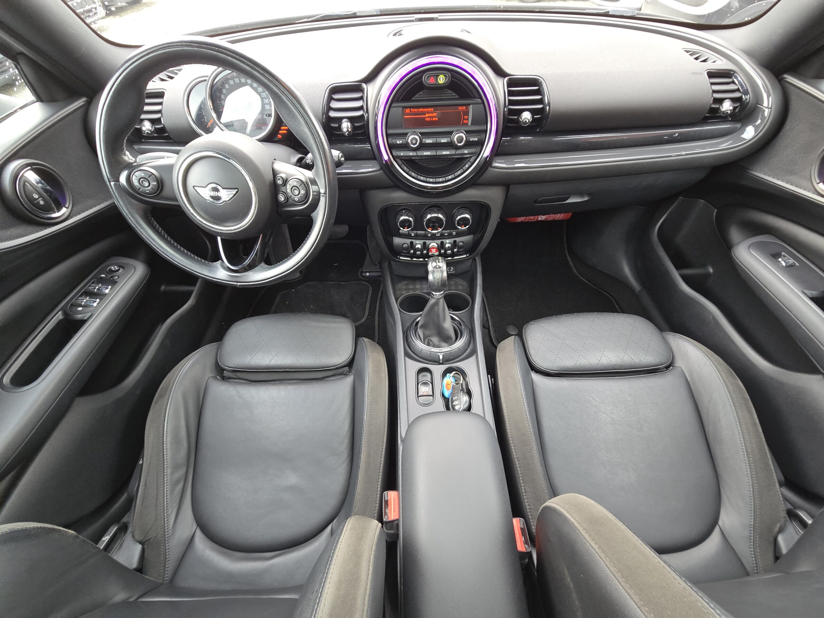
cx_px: 412
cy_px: 309
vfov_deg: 89.9
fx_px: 309
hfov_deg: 106.2
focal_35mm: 13
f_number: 2.2
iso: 160
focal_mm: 2.2
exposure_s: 1/61.6
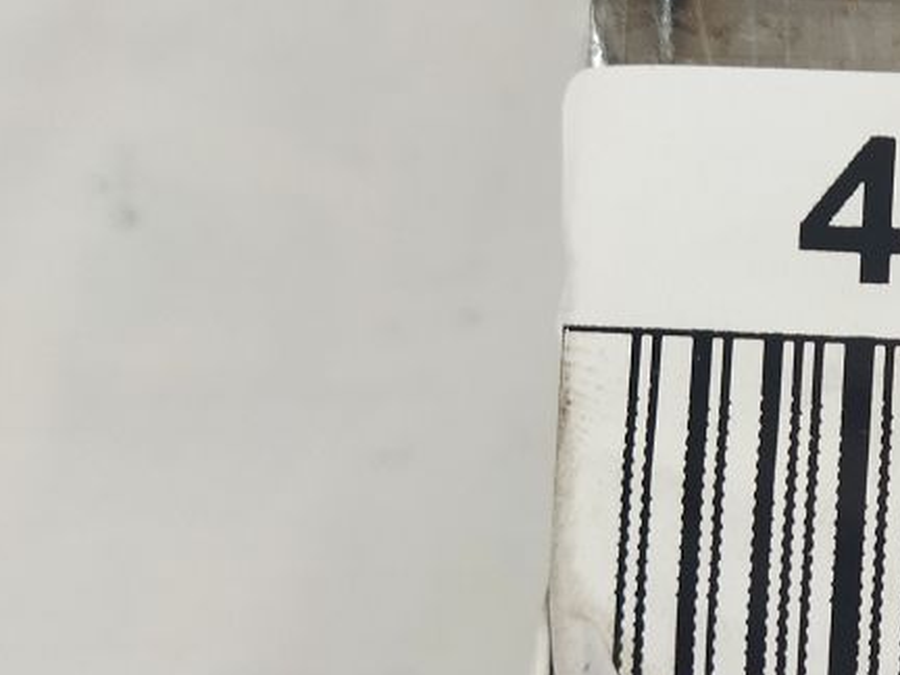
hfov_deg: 23.7
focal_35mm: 75
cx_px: 1075
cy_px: 365
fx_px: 1950
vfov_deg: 19.6
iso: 241
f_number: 1.79
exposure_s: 1/50
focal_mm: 4.71
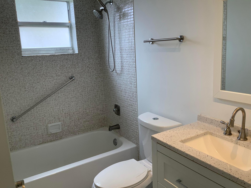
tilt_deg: -11.5
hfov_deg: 58.4
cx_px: 126
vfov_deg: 45.4
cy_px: 94
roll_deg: +1.5
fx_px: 225
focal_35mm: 31
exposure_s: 1/120
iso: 50
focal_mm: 3.3
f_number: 2.4
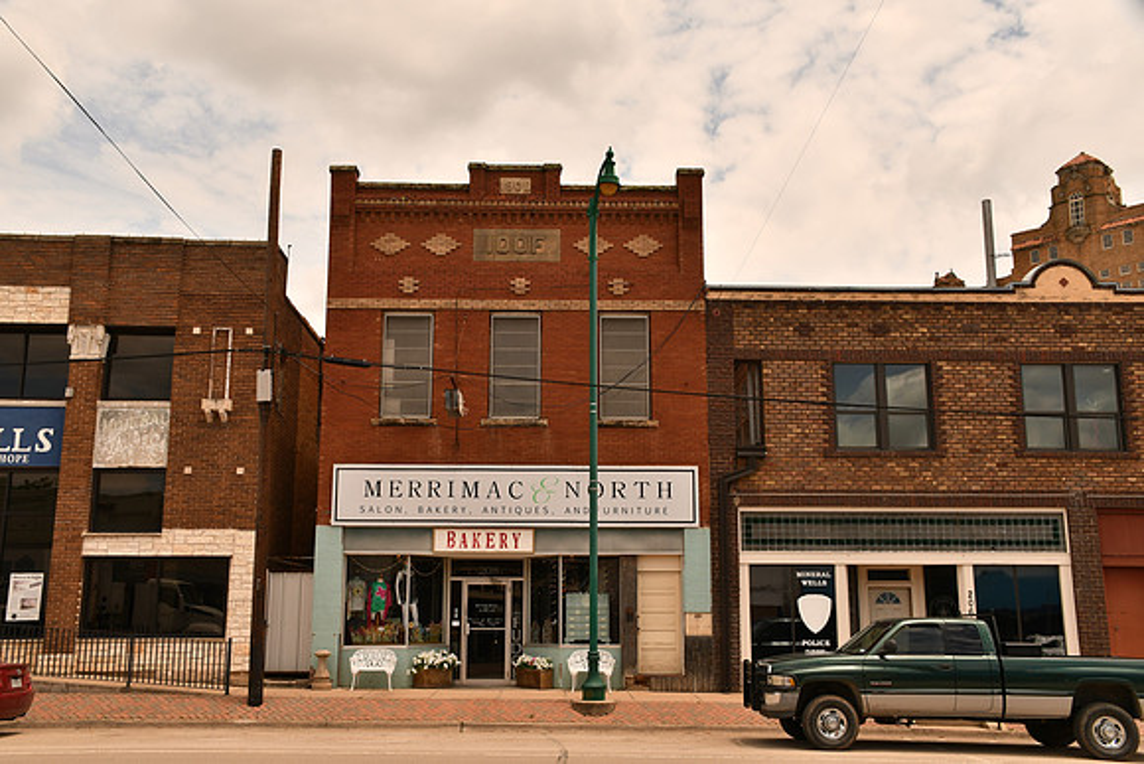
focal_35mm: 36
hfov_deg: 53.1
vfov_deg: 36.9
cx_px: 572
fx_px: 1144
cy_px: 382
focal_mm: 24
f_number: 11
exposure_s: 1/250
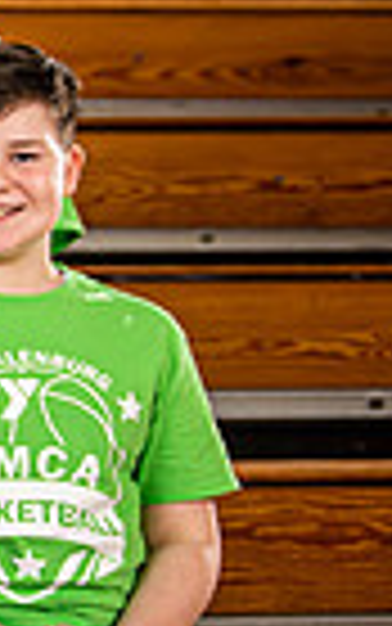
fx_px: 2442
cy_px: 254
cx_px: -781
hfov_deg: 7.9
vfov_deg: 14.6
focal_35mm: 143
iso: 100
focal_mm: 31
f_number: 5.6
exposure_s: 1/200
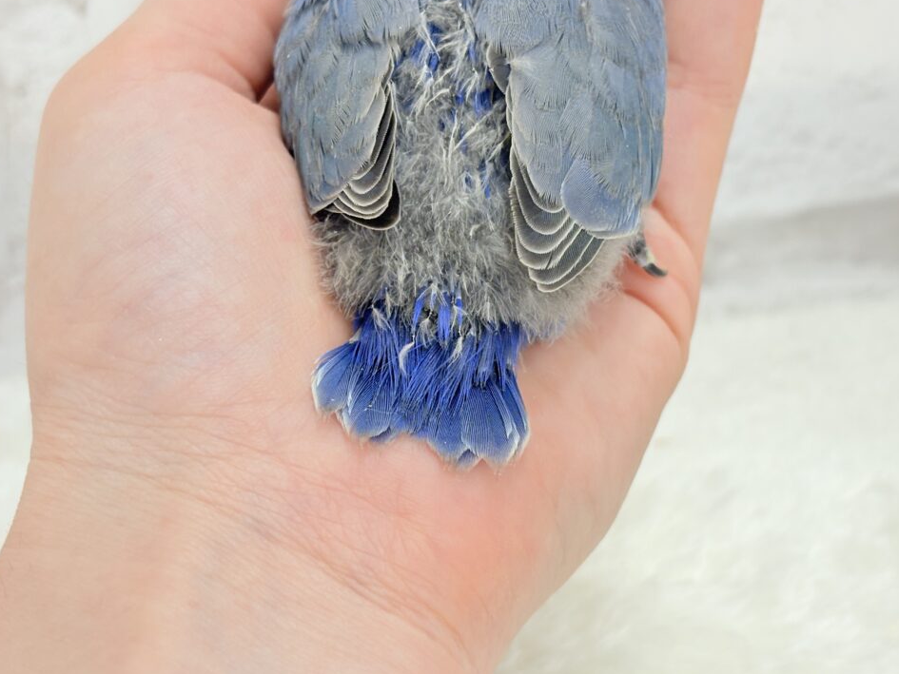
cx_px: 486
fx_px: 1714
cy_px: 337
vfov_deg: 22.3
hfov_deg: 29.4
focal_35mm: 66
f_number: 1.6
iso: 50
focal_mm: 5.96
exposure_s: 1/50
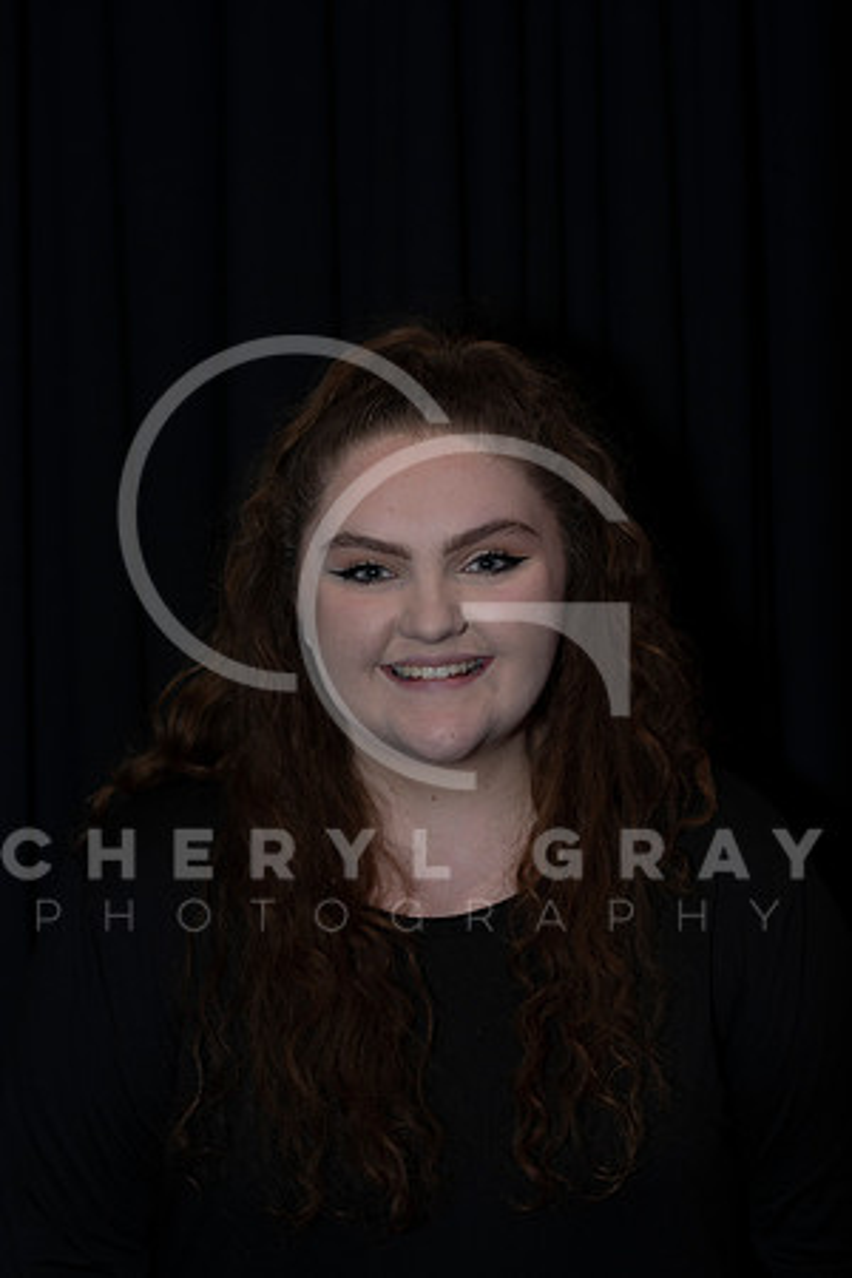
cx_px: 426
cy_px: 639
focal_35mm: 75
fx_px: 2662
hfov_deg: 18.2
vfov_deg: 27.0
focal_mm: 50
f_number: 2.8
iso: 250
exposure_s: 1/400
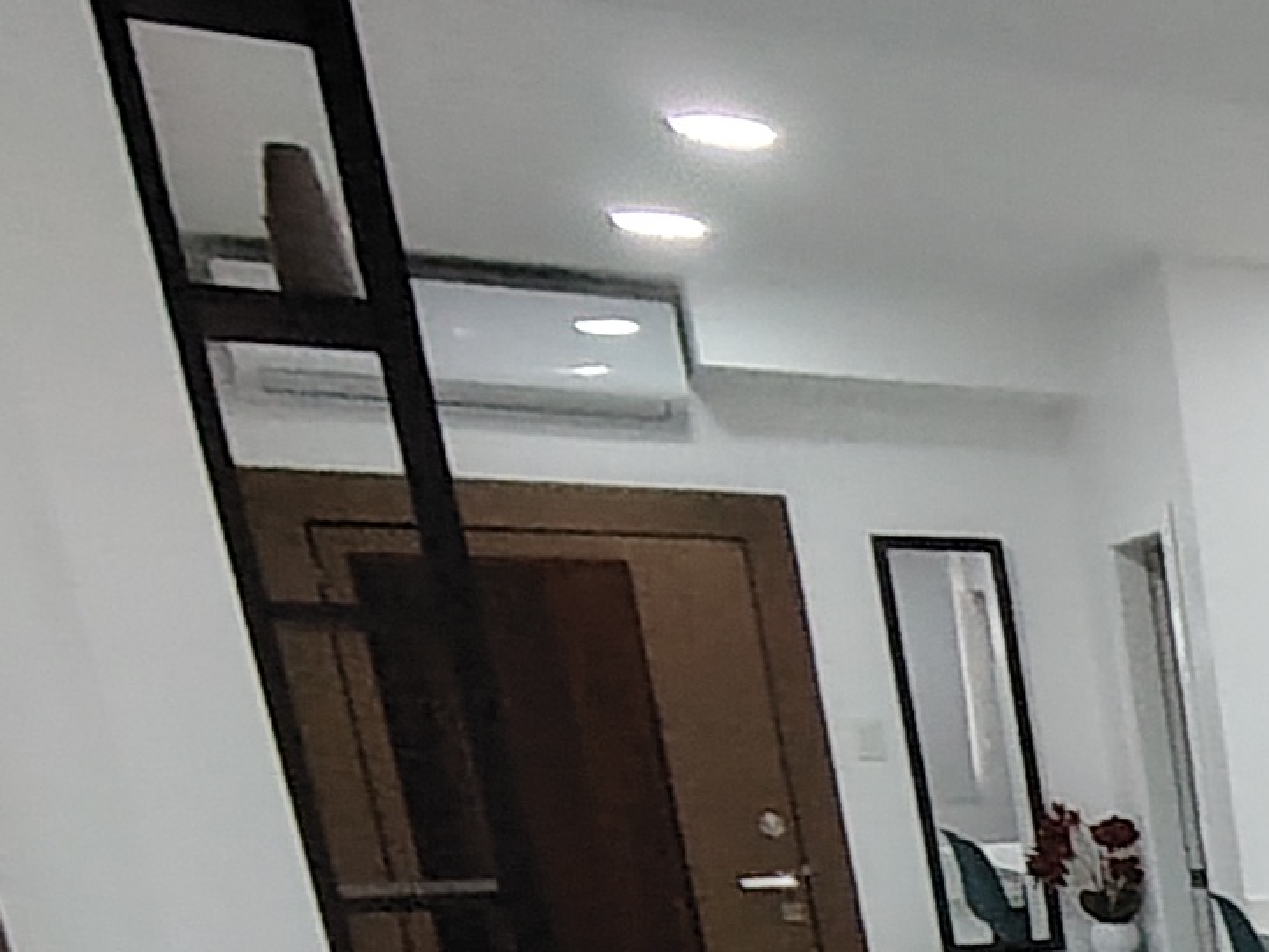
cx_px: 2165
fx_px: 2237
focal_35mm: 61
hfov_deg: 22.2
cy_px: 1479
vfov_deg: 20.2
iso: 268
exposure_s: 1/120
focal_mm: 1.42
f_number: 2.2
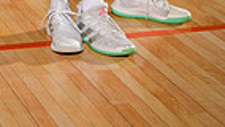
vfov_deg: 7.6
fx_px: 871
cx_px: 10
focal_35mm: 146
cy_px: -208
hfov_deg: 14.5
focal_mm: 44
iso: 1000
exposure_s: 1/320
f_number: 7.1
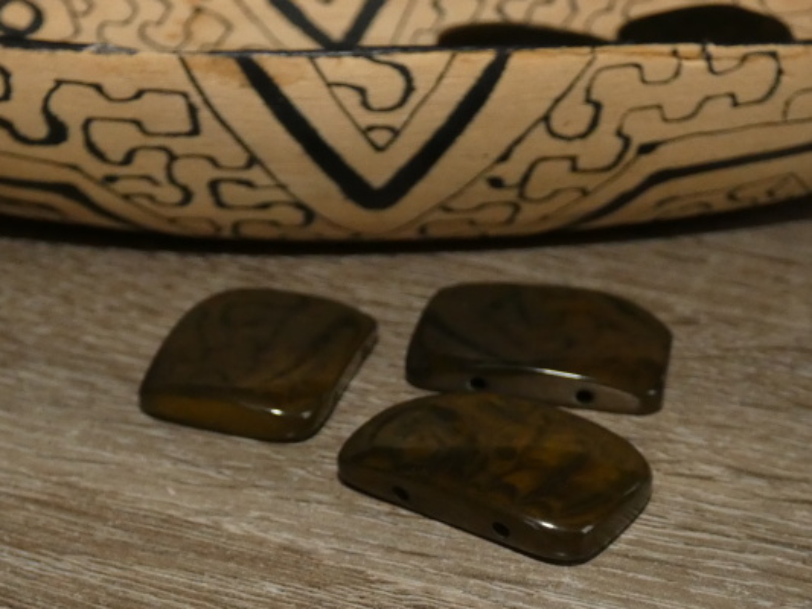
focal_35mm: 30
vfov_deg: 46.8
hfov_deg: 60.0
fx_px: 704
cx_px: 406
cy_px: 304
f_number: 3.3
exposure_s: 1/125
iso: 500
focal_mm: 5.3
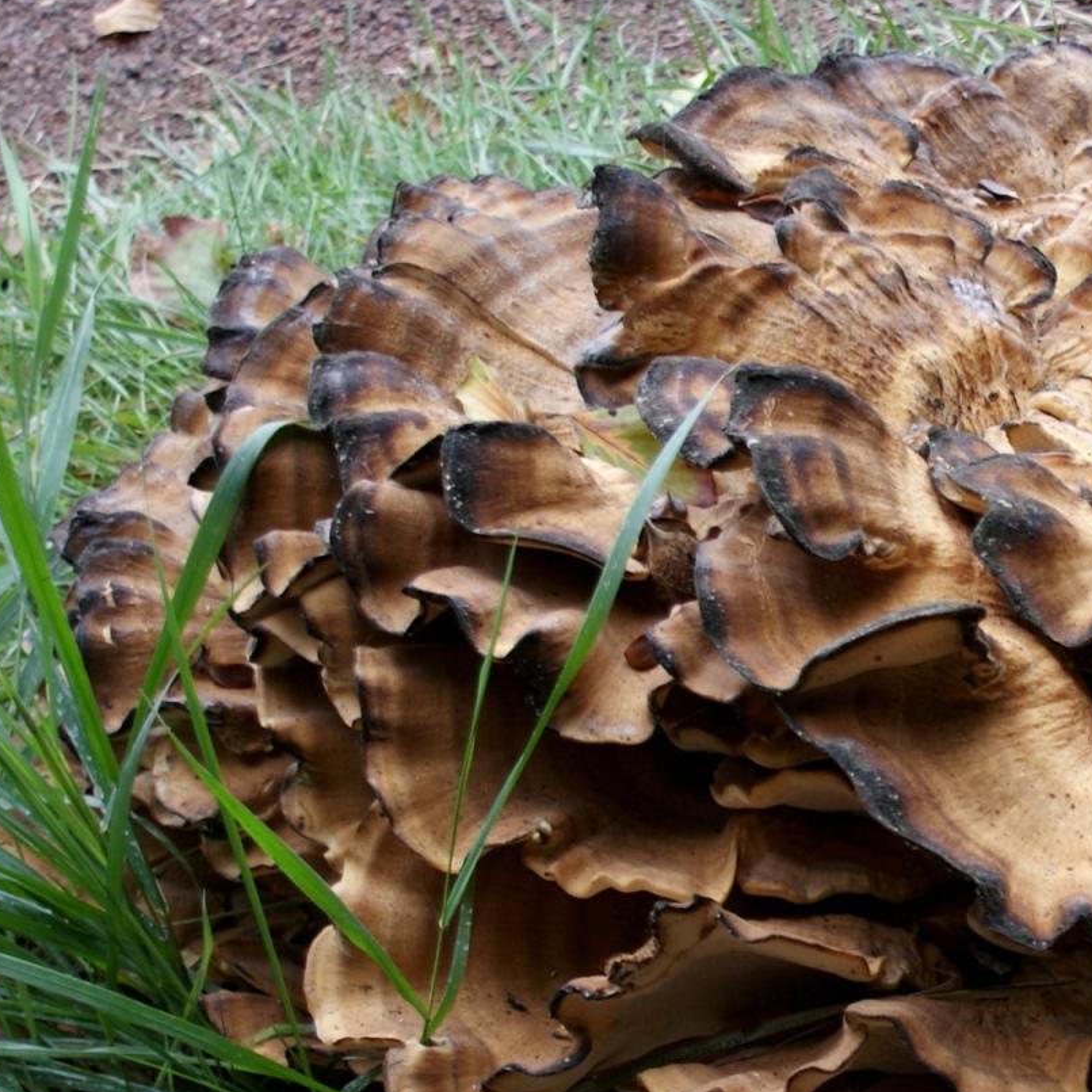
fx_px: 4288
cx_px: 1341
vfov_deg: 14.4
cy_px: 910
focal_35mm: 120
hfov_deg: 14.0
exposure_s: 1/60
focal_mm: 35
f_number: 5.6
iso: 125
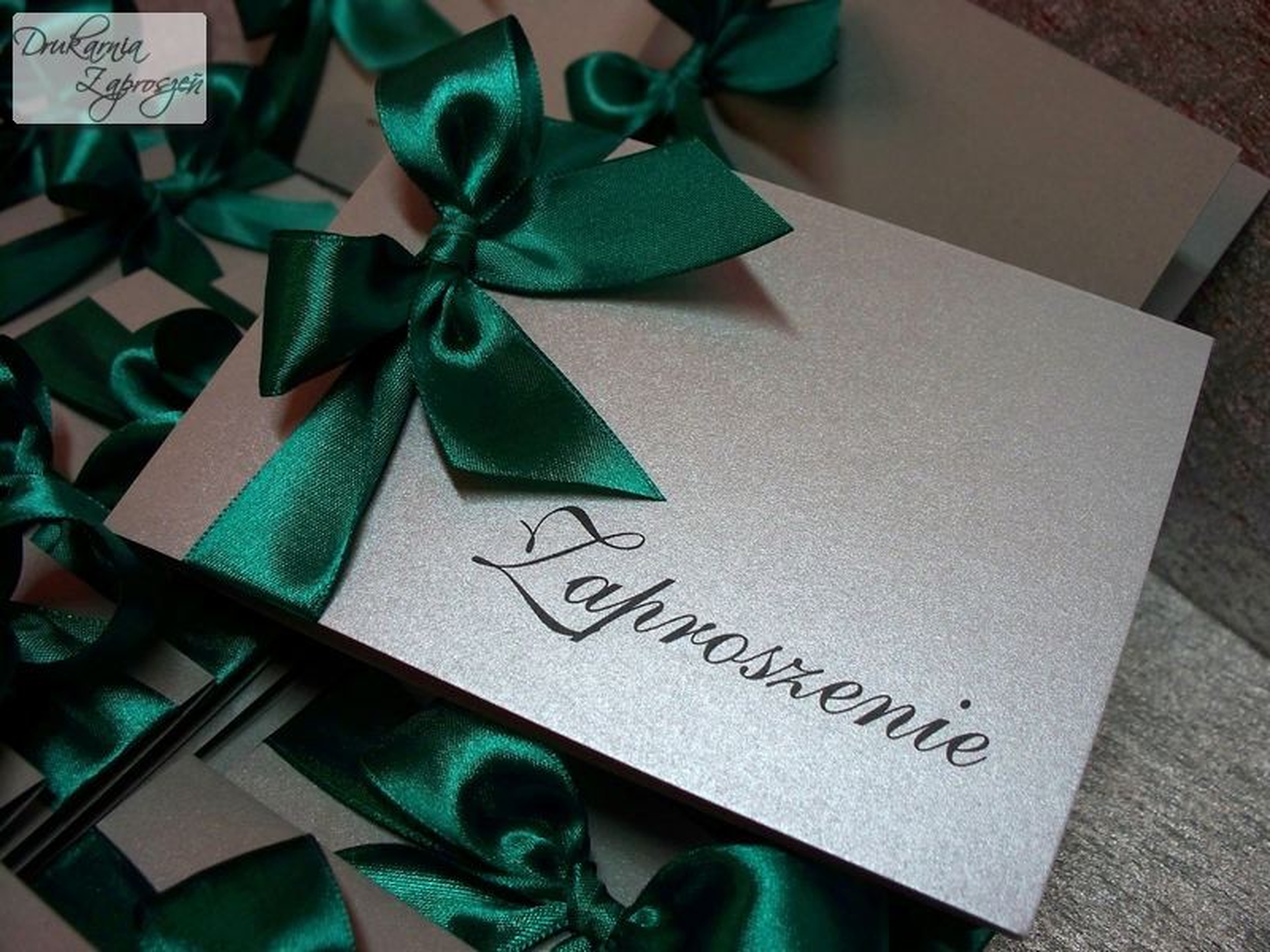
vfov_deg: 39.7
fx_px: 1321
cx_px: 635
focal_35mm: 36
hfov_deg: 51.4
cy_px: 476
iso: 200
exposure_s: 1/60
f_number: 2.8
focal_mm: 7.54
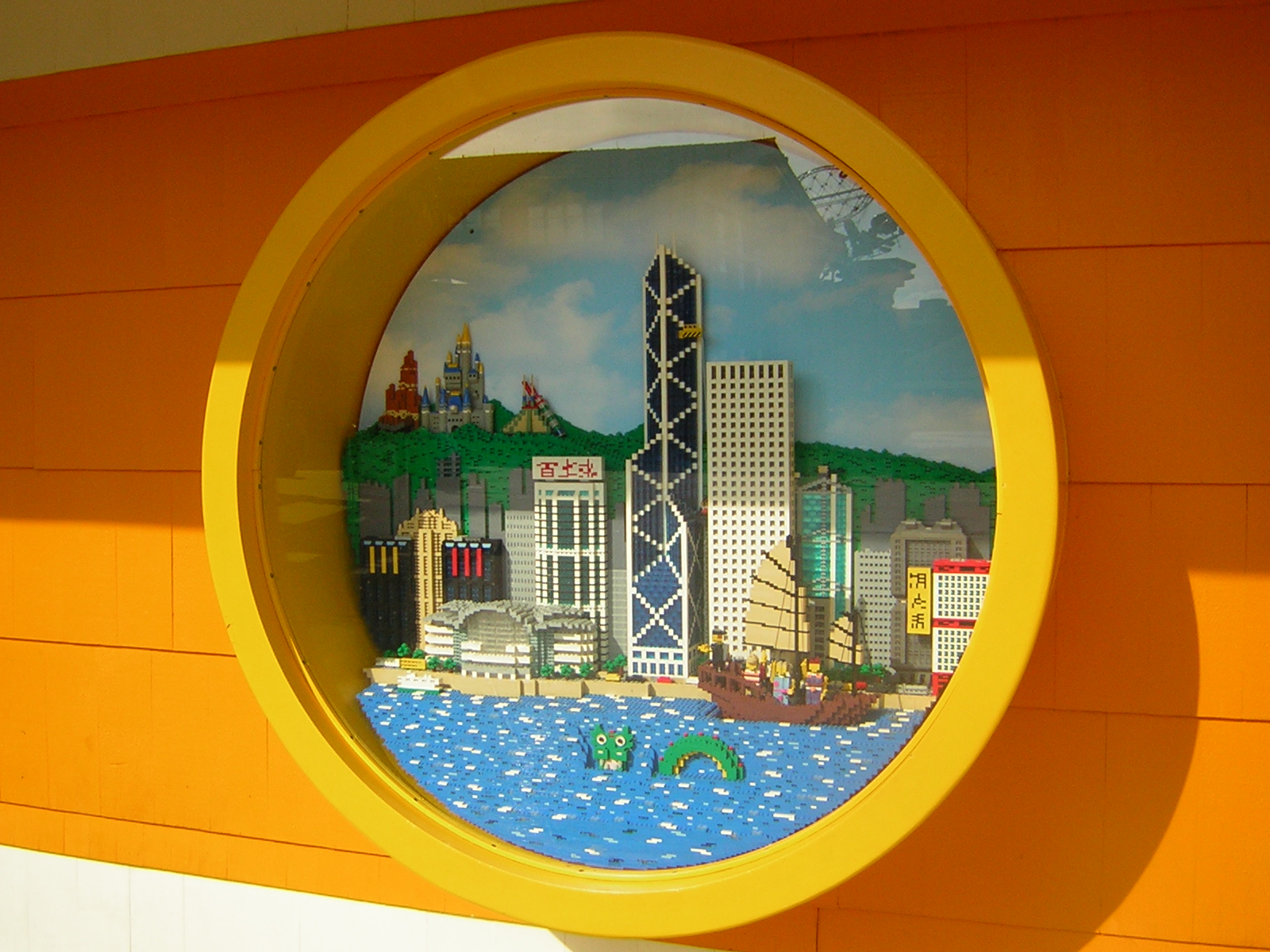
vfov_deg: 39.7
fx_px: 1321
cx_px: 635
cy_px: 476
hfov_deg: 51.4
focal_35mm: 36
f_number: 5.2
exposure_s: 1/380
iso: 50
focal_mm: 4.7
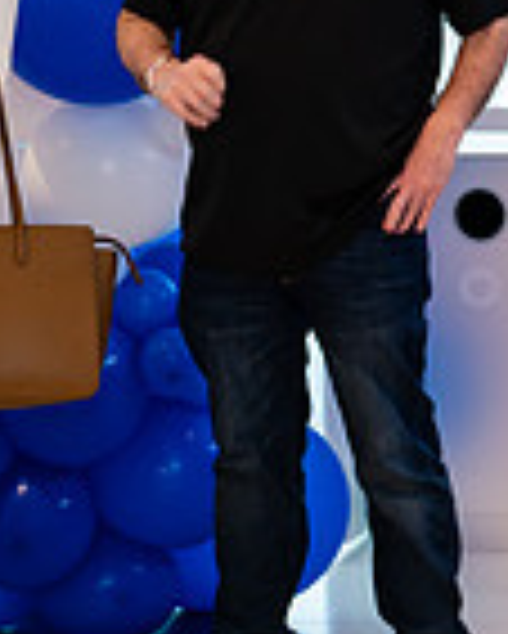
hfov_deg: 6.6
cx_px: 1034
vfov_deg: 8.5
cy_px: 45
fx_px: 4243
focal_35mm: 226
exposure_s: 1/200
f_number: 3.5
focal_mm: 58
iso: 640
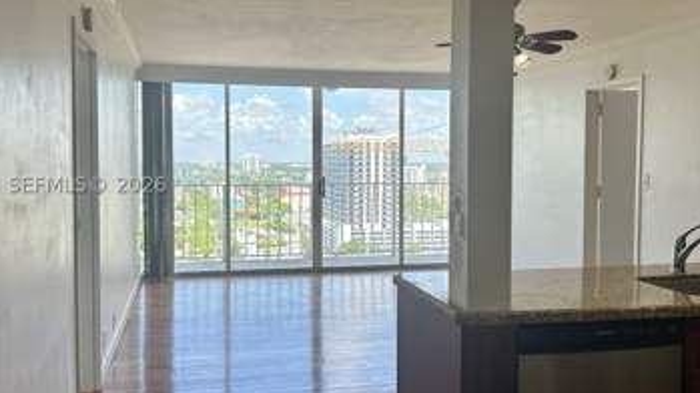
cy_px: 184
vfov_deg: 30.4
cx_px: 351
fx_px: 724
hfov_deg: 51.6
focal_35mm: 39
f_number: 1.5
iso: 50
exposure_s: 1/555
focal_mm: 5.7
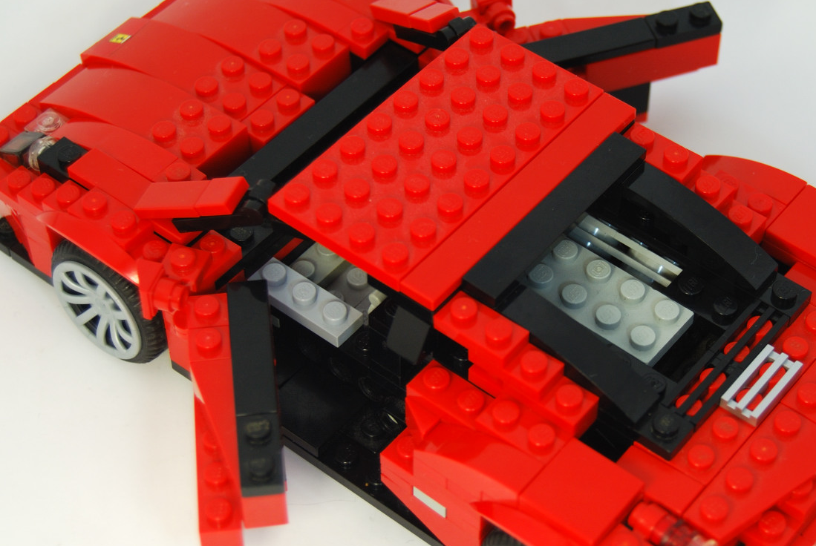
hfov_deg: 24.4
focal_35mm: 83
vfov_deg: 16.5
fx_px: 1884
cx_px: 511
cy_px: 259
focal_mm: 38
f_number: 5
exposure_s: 1/80
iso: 200
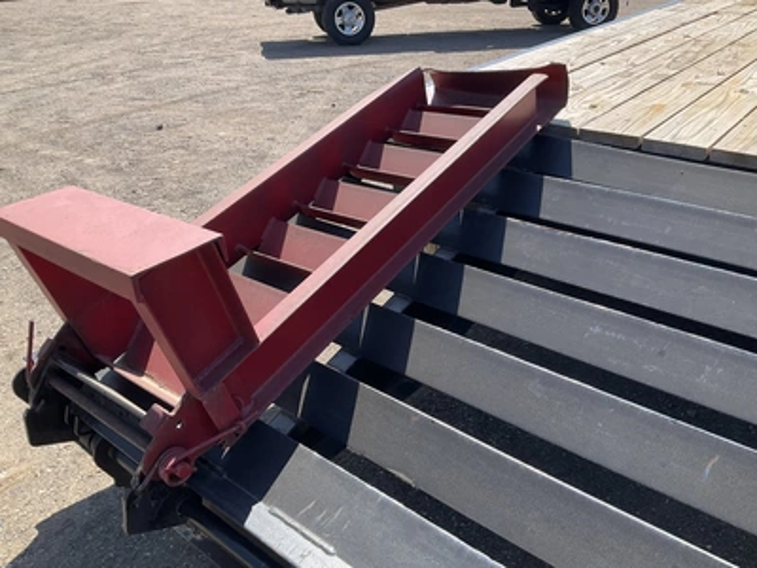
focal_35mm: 29
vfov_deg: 48.2
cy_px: 284
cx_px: 378
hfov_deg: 61.7
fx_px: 634
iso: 25
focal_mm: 3
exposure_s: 1/749
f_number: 1.8
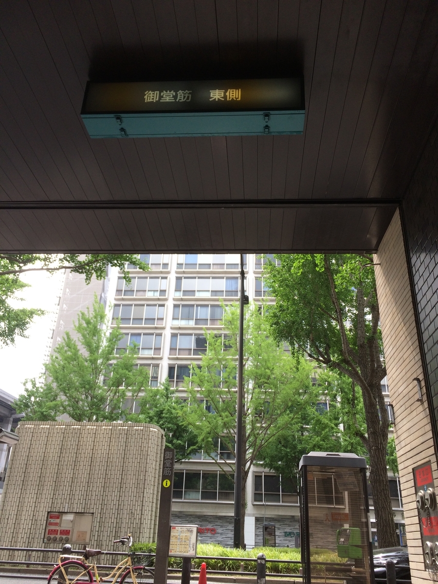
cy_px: 292
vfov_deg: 61.7
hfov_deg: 48.2
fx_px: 489
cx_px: 219
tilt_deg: +27.0
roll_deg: +0.2
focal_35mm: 29
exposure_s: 1/456
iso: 32
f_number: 2.2
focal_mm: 4.15
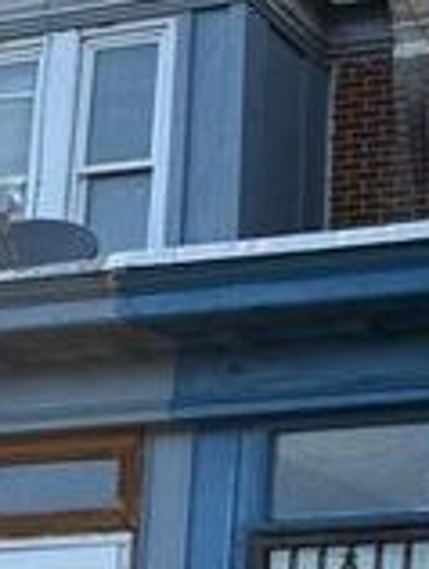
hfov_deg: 13.3
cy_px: 445
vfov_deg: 19.2
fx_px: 1664
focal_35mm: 101
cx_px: 768
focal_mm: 6.76
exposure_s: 1/1156
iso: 80
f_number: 1.78
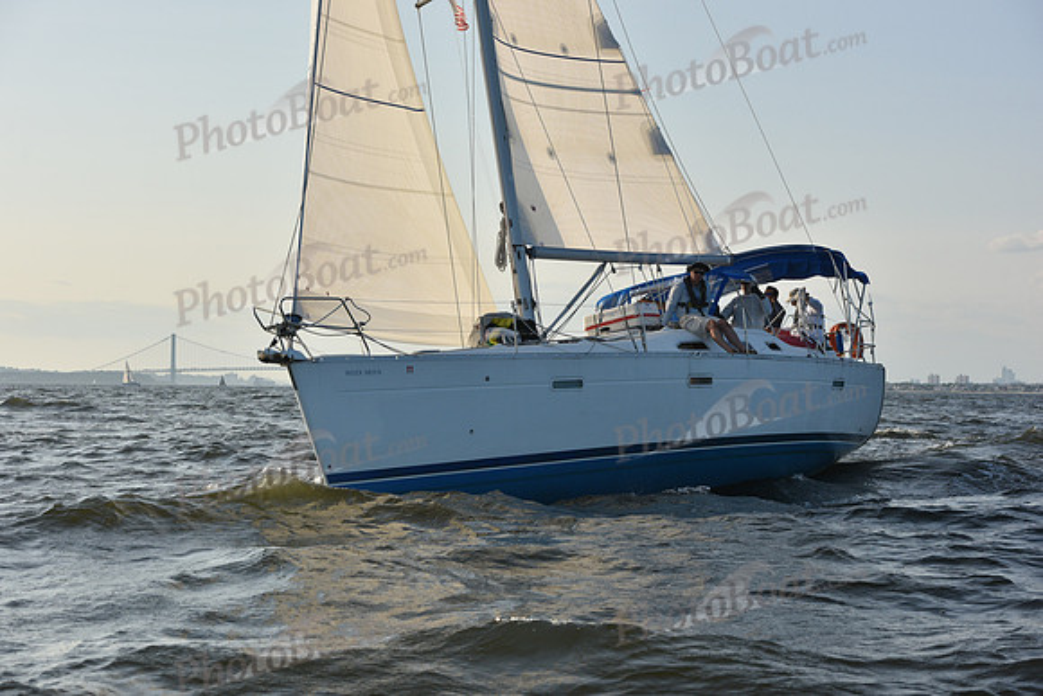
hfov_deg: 28.8
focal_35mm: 70
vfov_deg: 19.5
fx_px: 2028
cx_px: 522
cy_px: 348
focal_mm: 70
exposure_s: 1/1000
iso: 320
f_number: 8
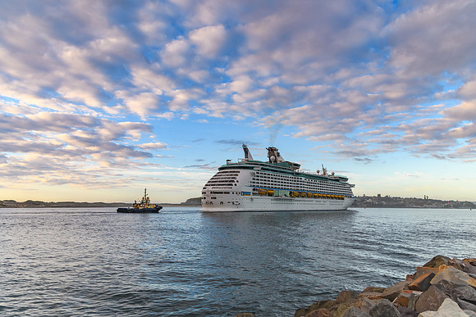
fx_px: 323
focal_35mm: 24
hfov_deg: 72.8
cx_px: 238
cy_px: 158
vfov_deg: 52.4
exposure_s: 1/250
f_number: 4.5
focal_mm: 16
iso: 250
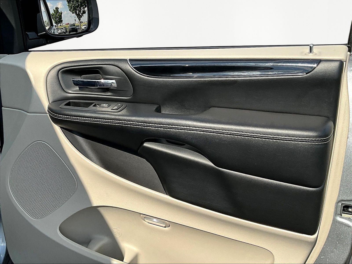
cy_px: 132
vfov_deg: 48.2
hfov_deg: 61.7
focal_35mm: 29
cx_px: 176
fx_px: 295
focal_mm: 3
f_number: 1.8
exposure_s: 1/929
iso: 25
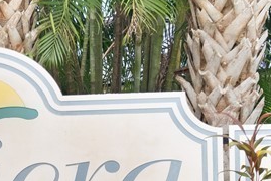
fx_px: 942
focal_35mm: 125
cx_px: -7
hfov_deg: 16.0
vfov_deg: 10.9
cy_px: 177
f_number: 5.6
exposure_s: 1/480
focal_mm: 20.9
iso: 1000
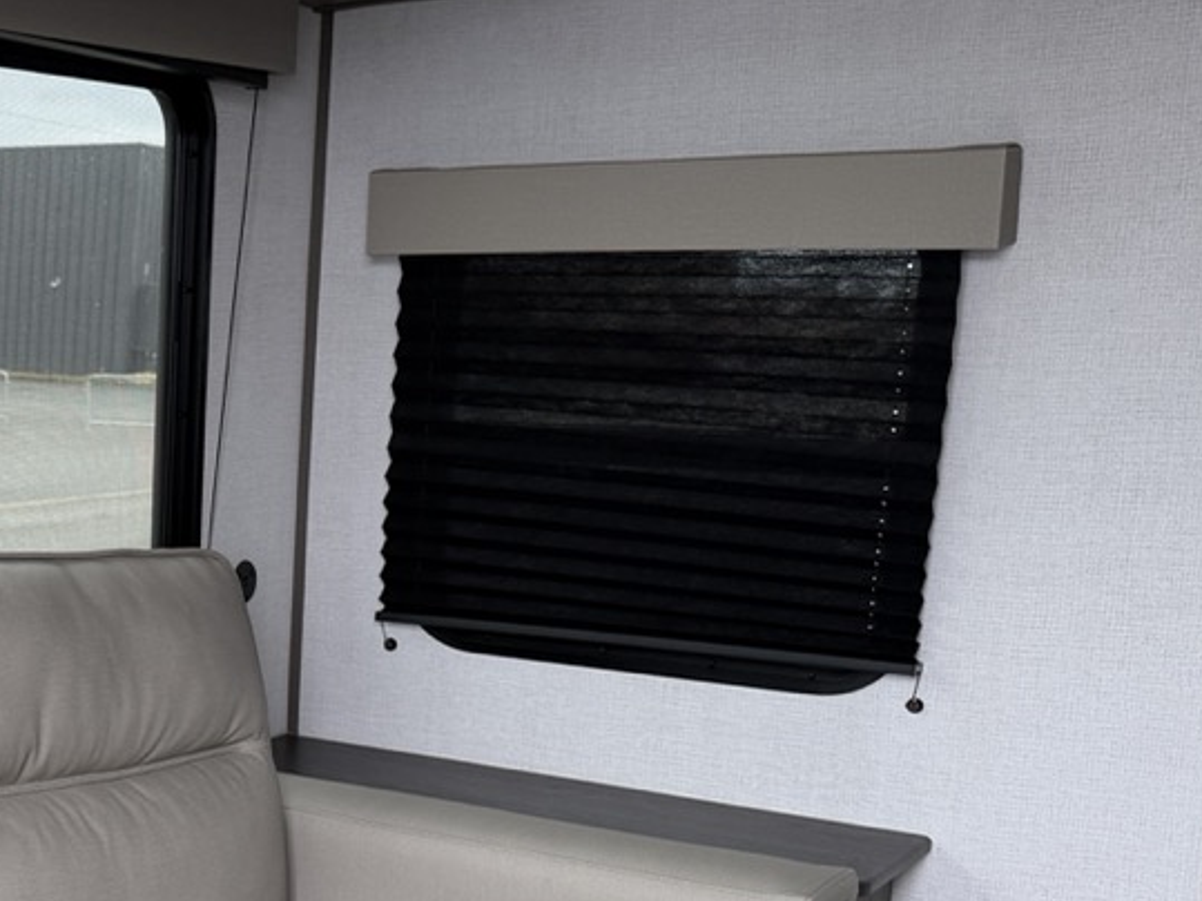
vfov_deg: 25.4
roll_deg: -2.8
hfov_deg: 30.5
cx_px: -89
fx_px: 1979
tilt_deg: -8.4
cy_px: 674
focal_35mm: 57
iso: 64
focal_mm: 6.76
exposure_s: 1/144
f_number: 1.78
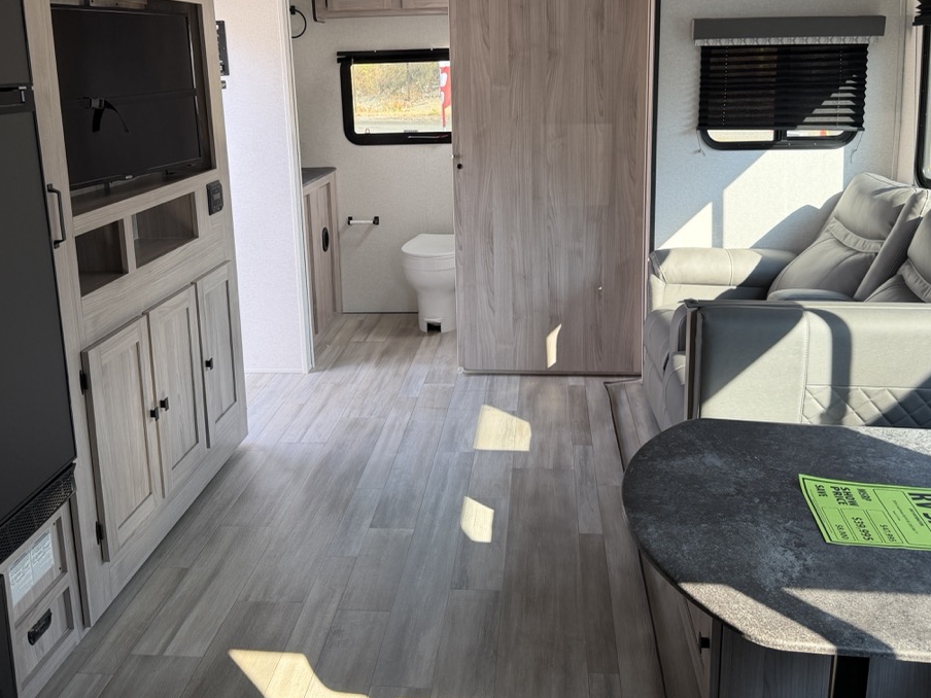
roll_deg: +3.9
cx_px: 456
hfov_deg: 54.0
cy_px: 256
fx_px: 914
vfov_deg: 41.5
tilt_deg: -12.7
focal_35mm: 34
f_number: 1.78
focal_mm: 6.76
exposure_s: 1/121
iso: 125
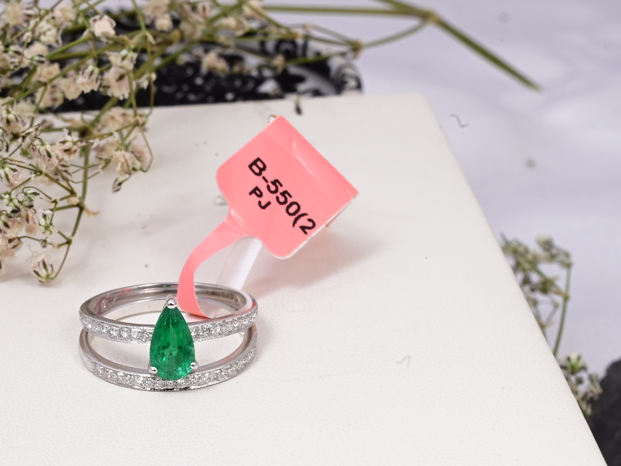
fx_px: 2386
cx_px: 155
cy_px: 317
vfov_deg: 11.1
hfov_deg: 14.8
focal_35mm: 133
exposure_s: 1/60
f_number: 22
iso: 640
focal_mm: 70
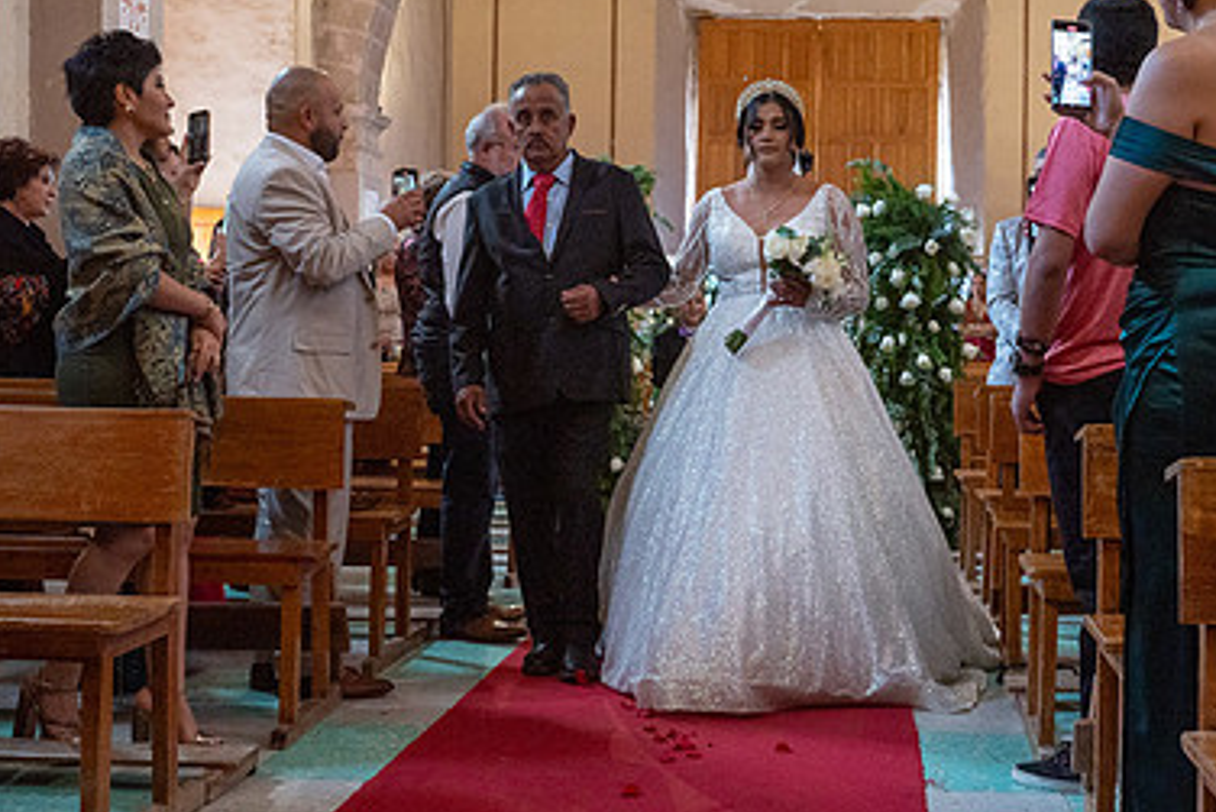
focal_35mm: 54
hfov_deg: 36.5
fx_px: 1825
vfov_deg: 25.1
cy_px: 377
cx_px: 796
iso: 2500
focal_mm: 35
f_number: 5
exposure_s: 1/160
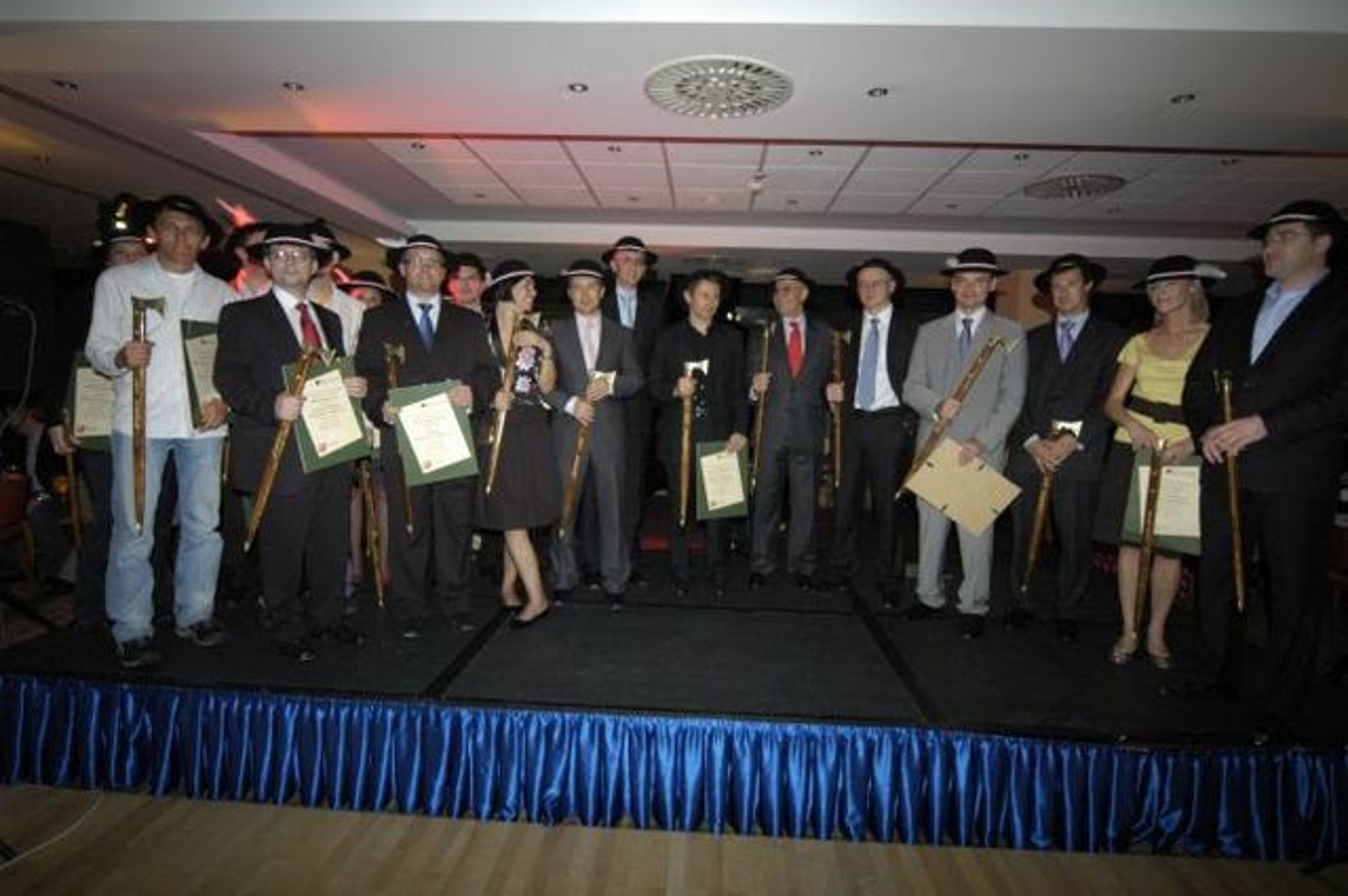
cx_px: 674
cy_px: 448
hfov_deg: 90.0
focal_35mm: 18
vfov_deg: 67.3
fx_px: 673
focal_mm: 12
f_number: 5.6
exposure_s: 1/40
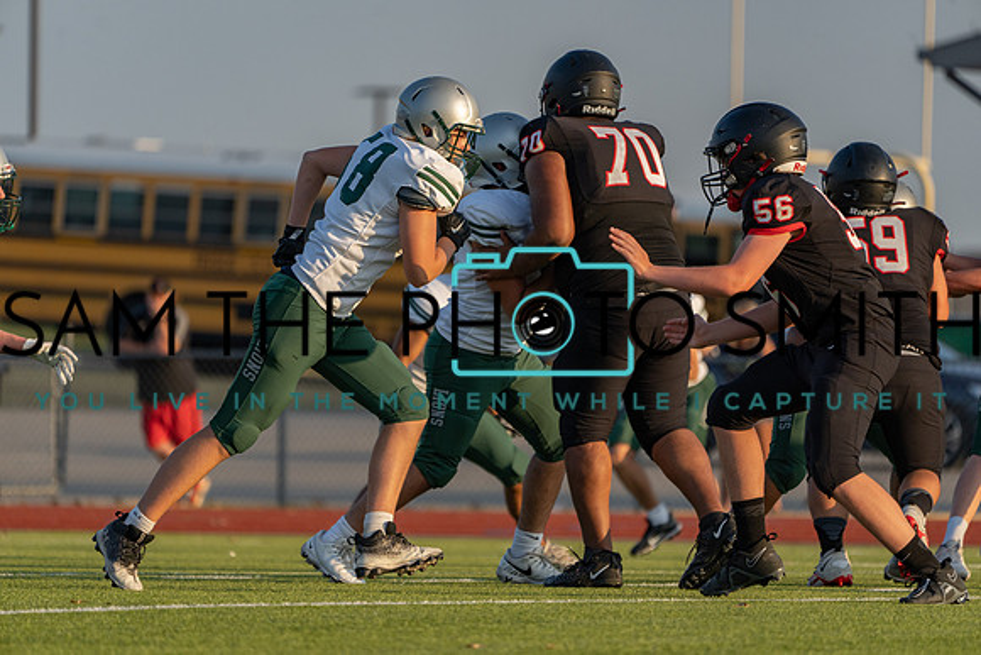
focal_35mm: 400
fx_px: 10902
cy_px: 328
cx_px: 490
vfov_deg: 3.4
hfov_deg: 5.2
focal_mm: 400
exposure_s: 1/1250
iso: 400
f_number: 5.6
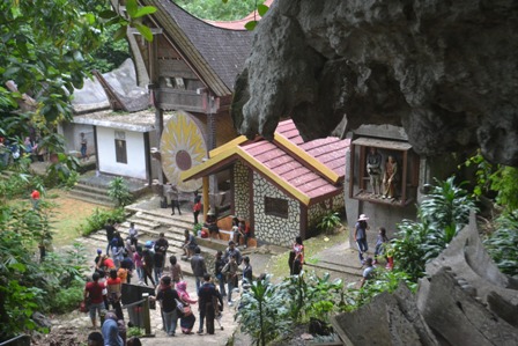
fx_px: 691
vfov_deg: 28.1
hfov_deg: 41.1
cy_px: 173
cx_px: 259
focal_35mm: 48
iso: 1800
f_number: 4.8
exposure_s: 1/500
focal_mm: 32
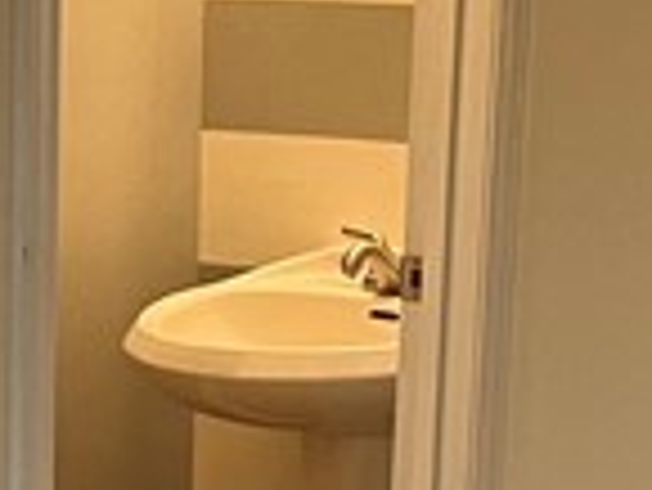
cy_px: 823
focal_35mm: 183
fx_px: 3450
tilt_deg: -16.3
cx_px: -126
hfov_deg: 10.6
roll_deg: +0.3
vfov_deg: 7.9
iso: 100
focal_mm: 5.7
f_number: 1.5
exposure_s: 1/60
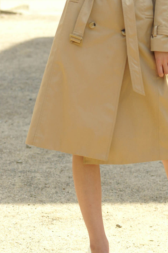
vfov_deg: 8.0
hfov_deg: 5.3
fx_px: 1802
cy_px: 40
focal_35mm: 257
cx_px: 127
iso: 200
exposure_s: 1/640
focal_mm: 80
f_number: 4.5
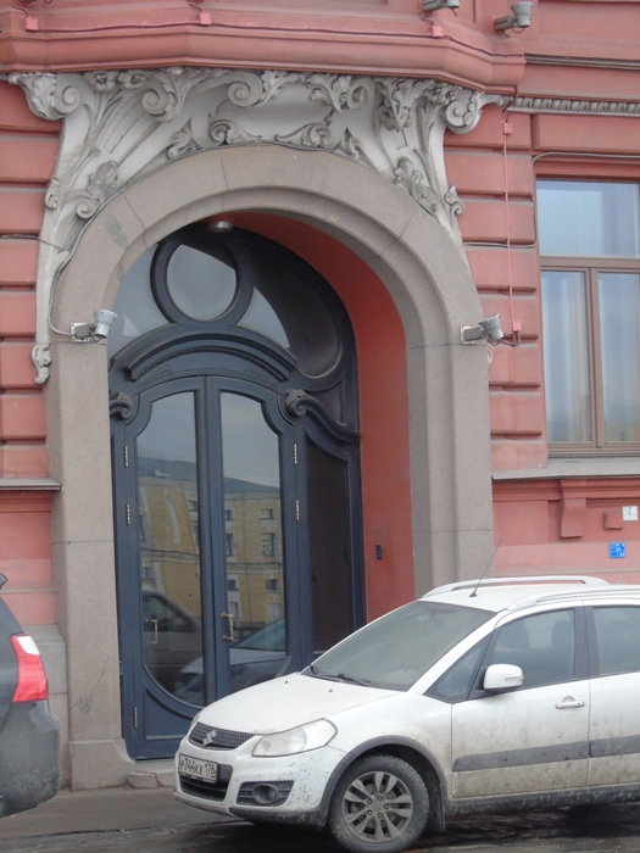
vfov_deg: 13.9
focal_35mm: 142
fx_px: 3501
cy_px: 426
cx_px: 320
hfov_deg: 10.4
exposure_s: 1/125
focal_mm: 25
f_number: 4.7
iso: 320
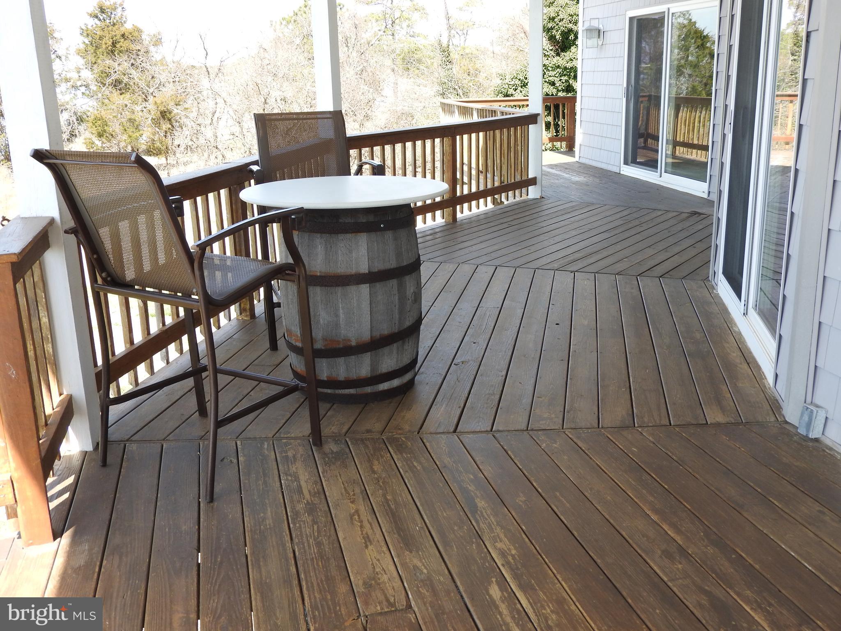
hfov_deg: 52.6
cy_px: 316
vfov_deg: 40.7
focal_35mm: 35
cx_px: 420
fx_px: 850
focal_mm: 6.3
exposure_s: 1/160
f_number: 3.8
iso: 100
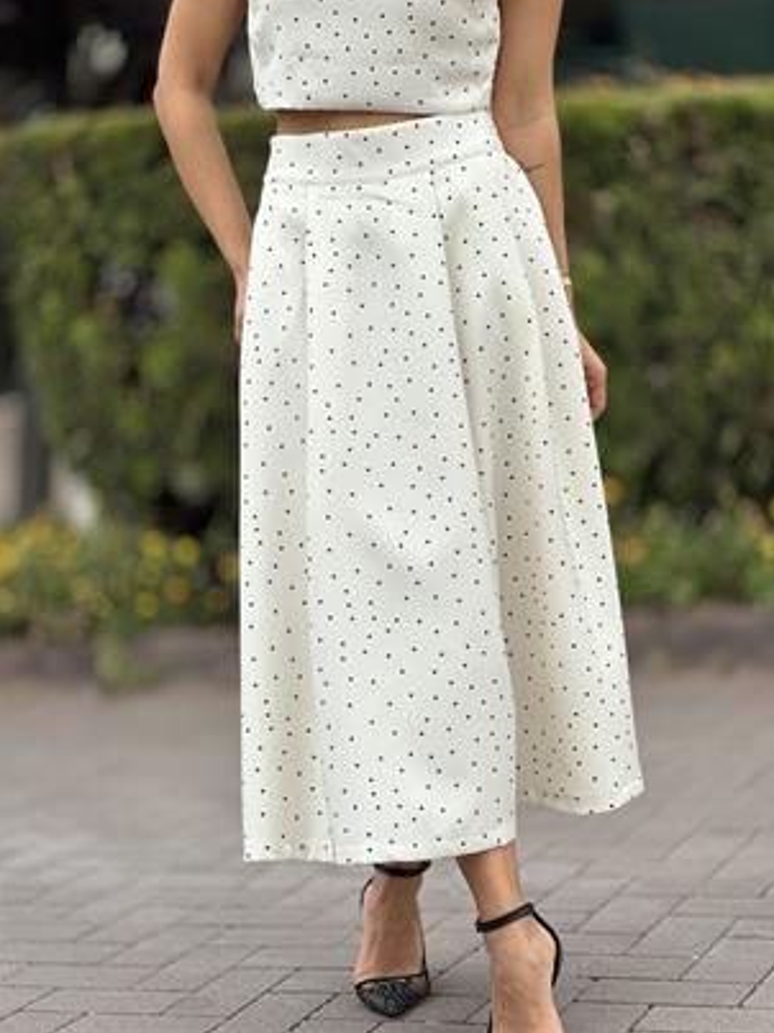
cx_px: 392
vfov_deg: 24.7
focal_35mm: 79
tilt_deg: -6.6
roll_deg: +0.4
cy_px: 506
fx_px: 2356
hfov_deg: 18.7
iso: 32
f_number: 2.8
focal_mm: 9
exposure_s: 1/457
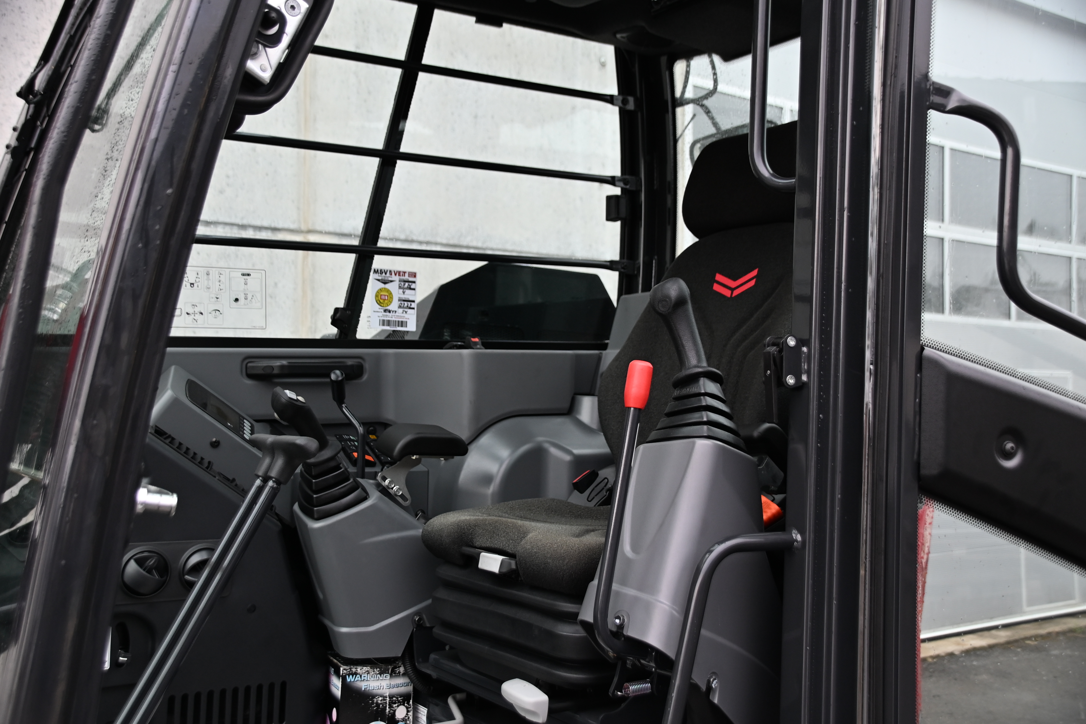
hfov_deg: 49.6
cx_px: 543
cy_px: 362
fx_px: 1176
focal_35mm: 39
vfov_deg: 34.2
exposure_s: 1/125
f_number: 4
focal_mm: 26
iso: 450
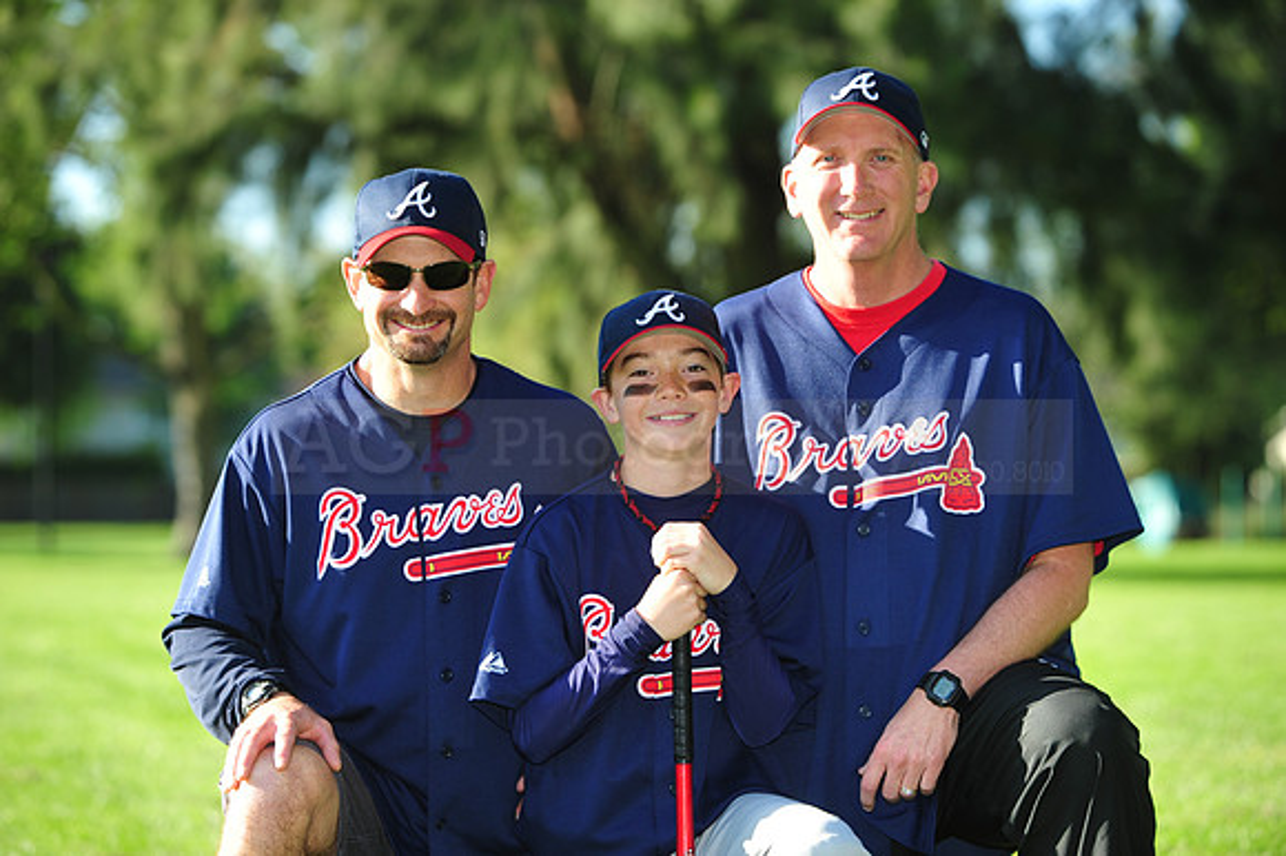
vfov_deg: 10.1
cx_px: 643
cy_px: 428
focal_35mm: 135
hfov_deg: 15.2
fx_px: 4820
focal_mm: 135
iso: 200
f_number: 4.5
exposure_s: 1/400
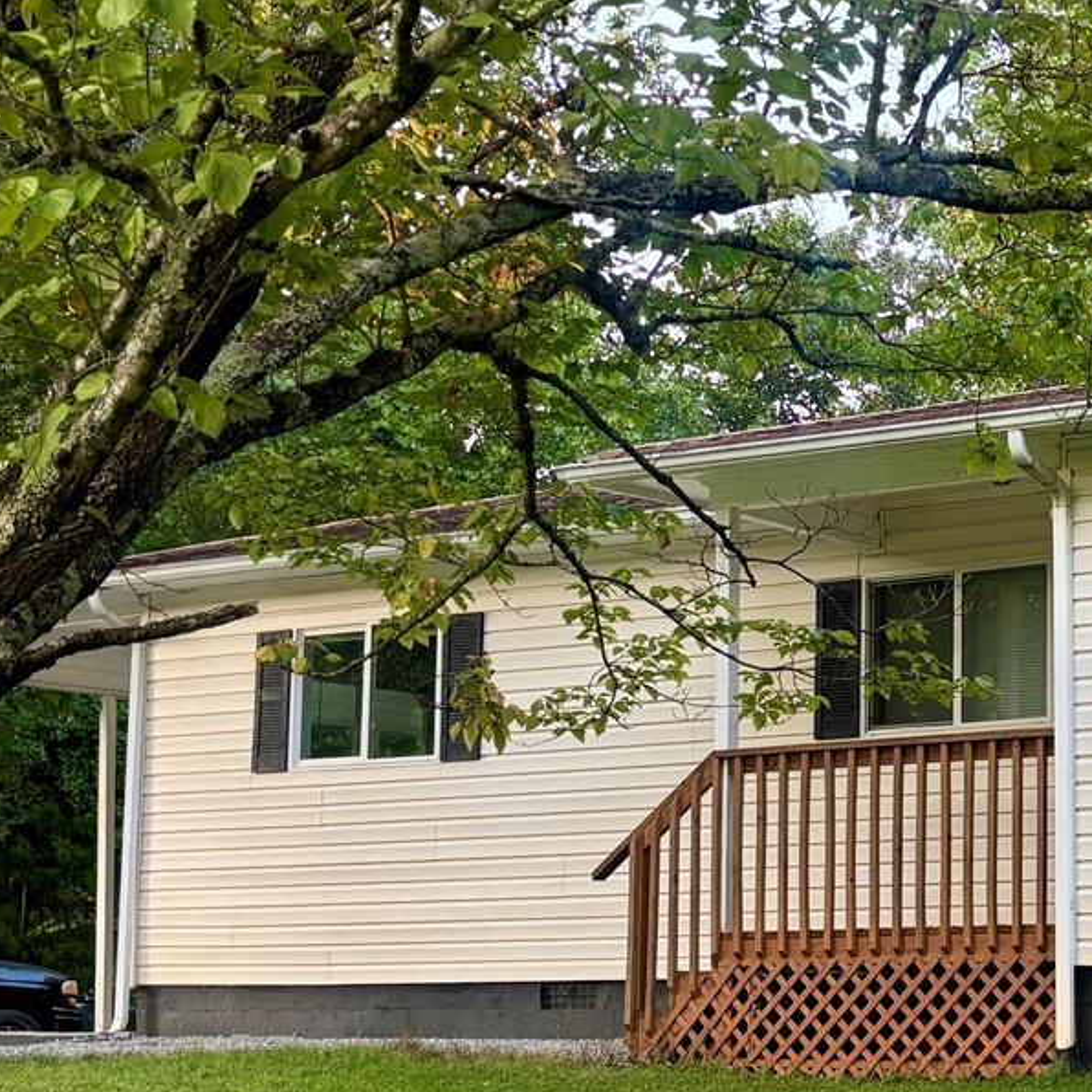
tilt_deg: +6.3
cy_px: 716
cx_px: 1143
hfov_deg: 21.0
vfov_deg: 21.8
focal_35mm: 79
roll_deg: +1.0
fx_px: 2820
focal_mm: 5.96
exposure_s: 1/121
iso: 125
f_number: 1.6
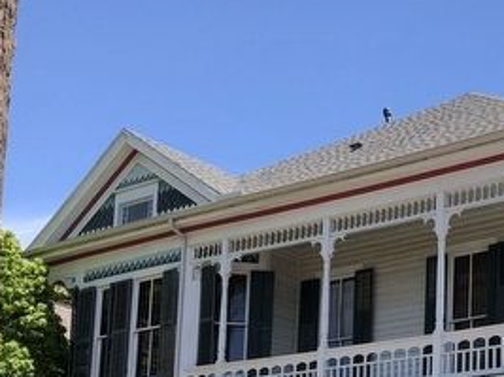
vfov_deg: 16.9
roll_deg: -3.3
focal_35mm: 84
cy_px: 432
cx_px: 470
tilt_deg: +6.9
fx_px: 1222
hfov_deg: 22.6
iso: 20
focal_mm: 4
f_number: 1.8
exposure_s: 1/1130
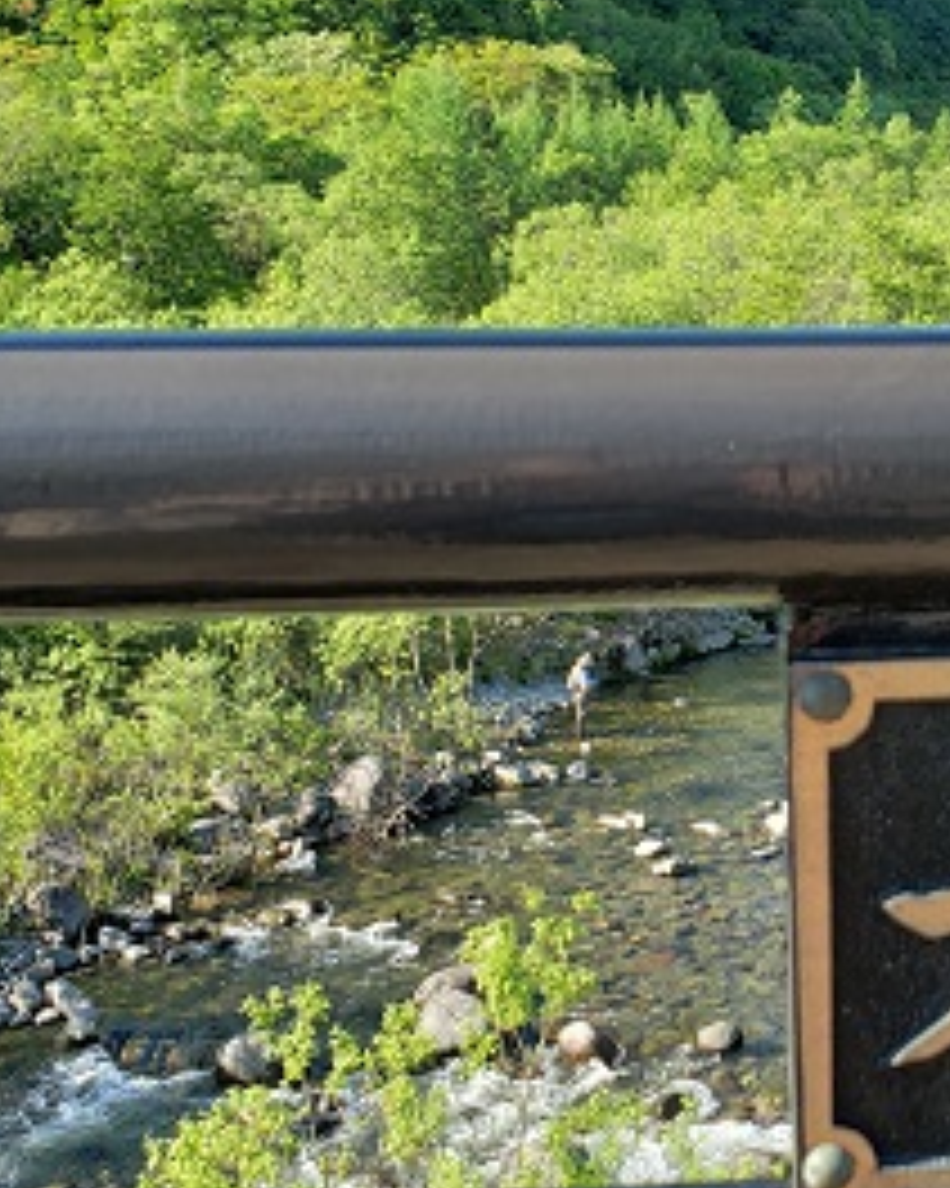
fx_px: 1829
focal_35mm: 52
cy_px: 479
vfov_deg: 35.9
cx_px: 833
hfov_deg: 28.2
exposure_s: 1/461
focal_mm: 4.3
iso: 50
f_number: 2.4
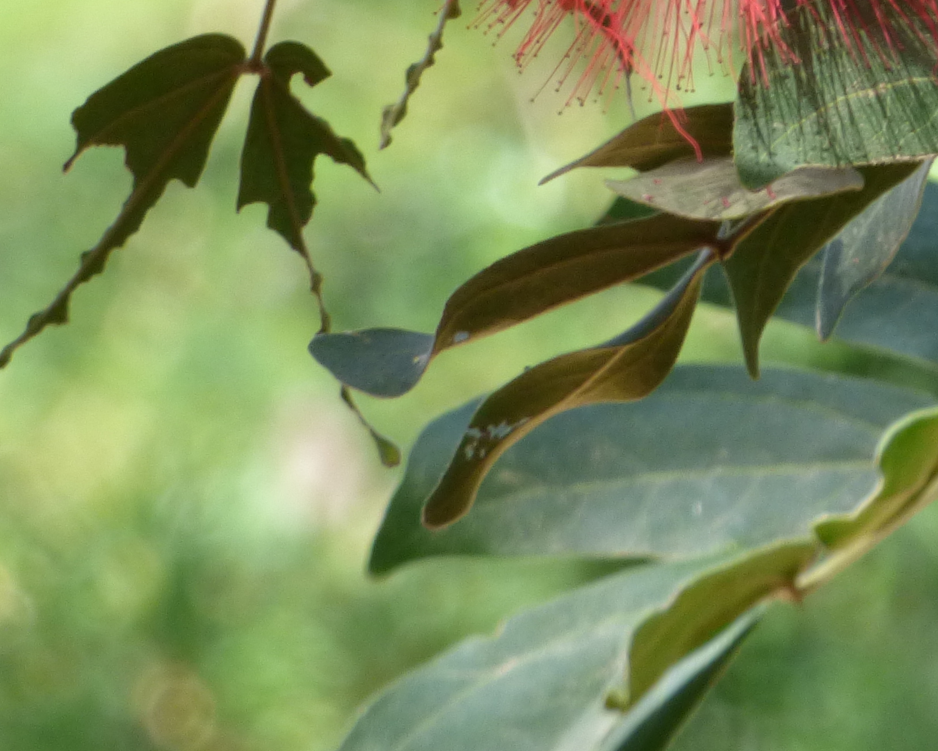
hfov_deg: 1.7
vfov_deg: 1.4
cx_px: 571
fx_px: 31737
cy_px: -230
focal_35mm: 1143
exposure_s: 1/80
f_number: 5.6
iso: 125
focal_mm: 66.71
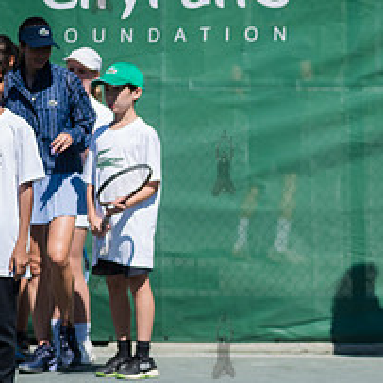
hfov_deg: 5.7
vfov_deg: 5.8
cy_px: 254
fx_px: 3805
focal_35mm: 304
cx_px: 466
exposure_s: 1/2500
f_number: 4
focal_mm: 125
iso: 200
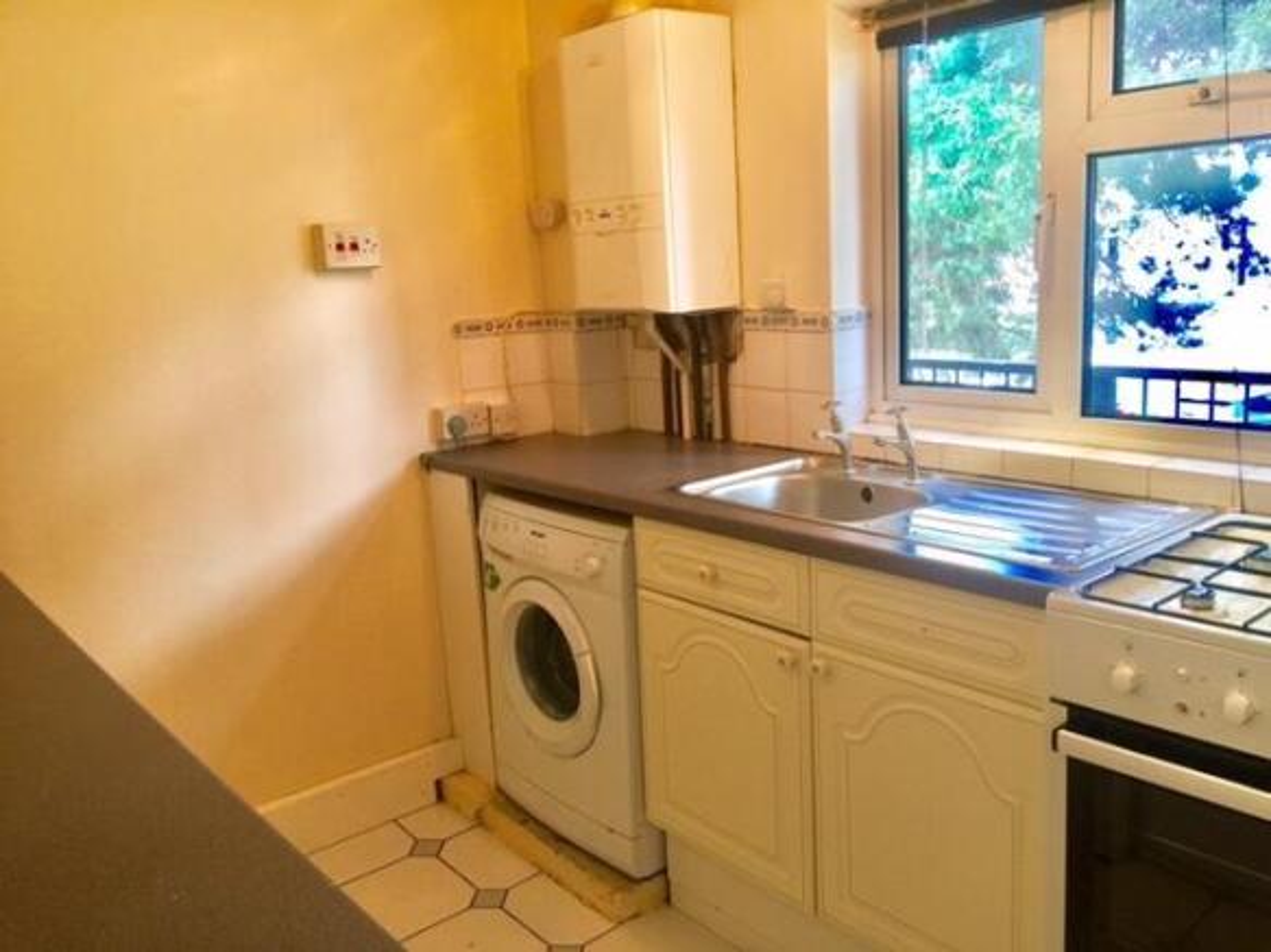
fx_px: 1065
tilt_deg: -11.5
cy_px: 476
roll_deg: +2.7
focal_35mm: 29
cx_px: 636
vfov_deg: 48.2
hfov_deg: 61.7
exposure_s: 1/33
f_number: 2.2
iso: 32
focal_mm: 4.15
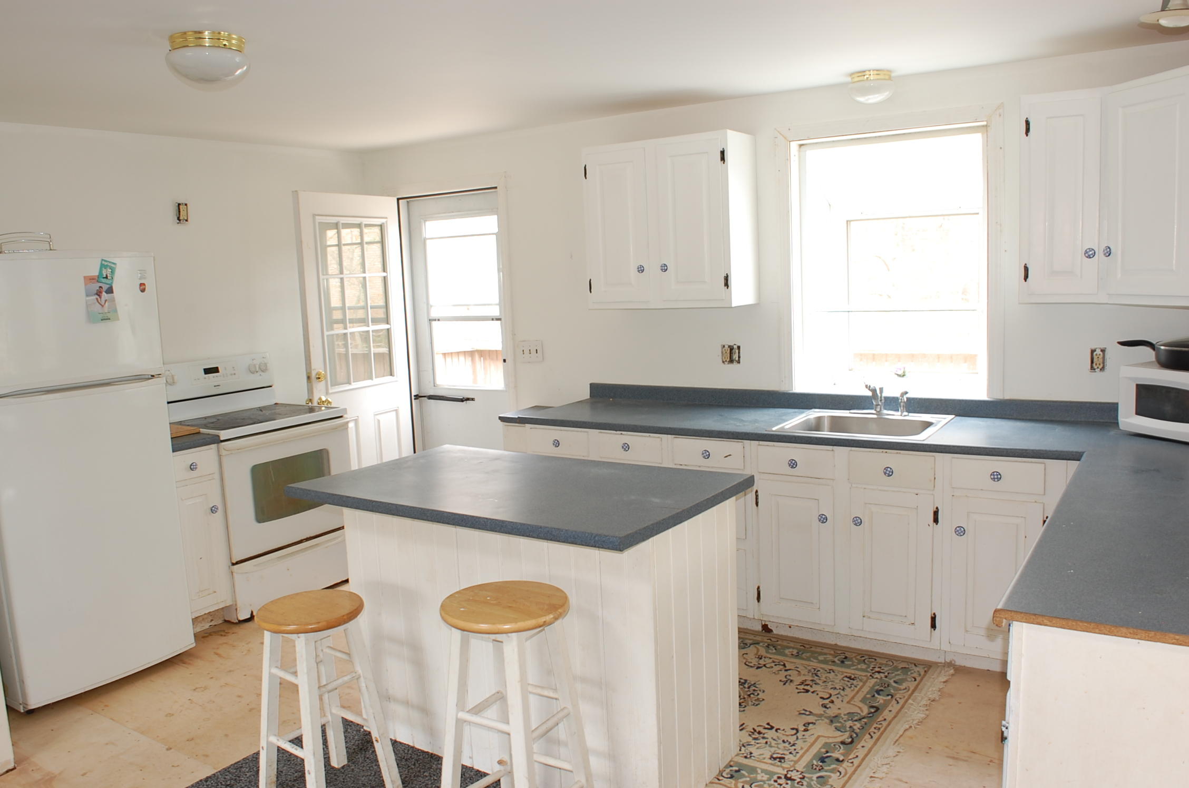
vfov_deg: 47.8
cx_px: 594
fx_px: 890
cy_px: 394
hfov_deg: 67.5
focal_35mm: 27
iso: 200
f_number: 11
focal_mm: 18
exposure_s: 1/4
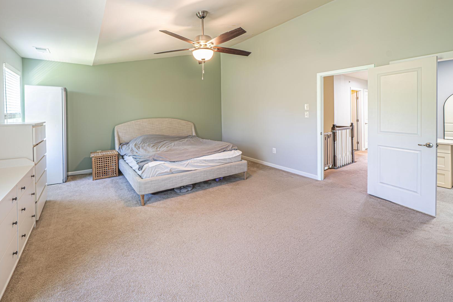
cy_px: 118
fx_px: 189
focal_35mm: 15
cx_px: 210
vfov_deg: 76.3
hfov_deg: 100.2
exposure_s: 1/1.25
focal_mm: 12
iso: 100
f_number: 7.1
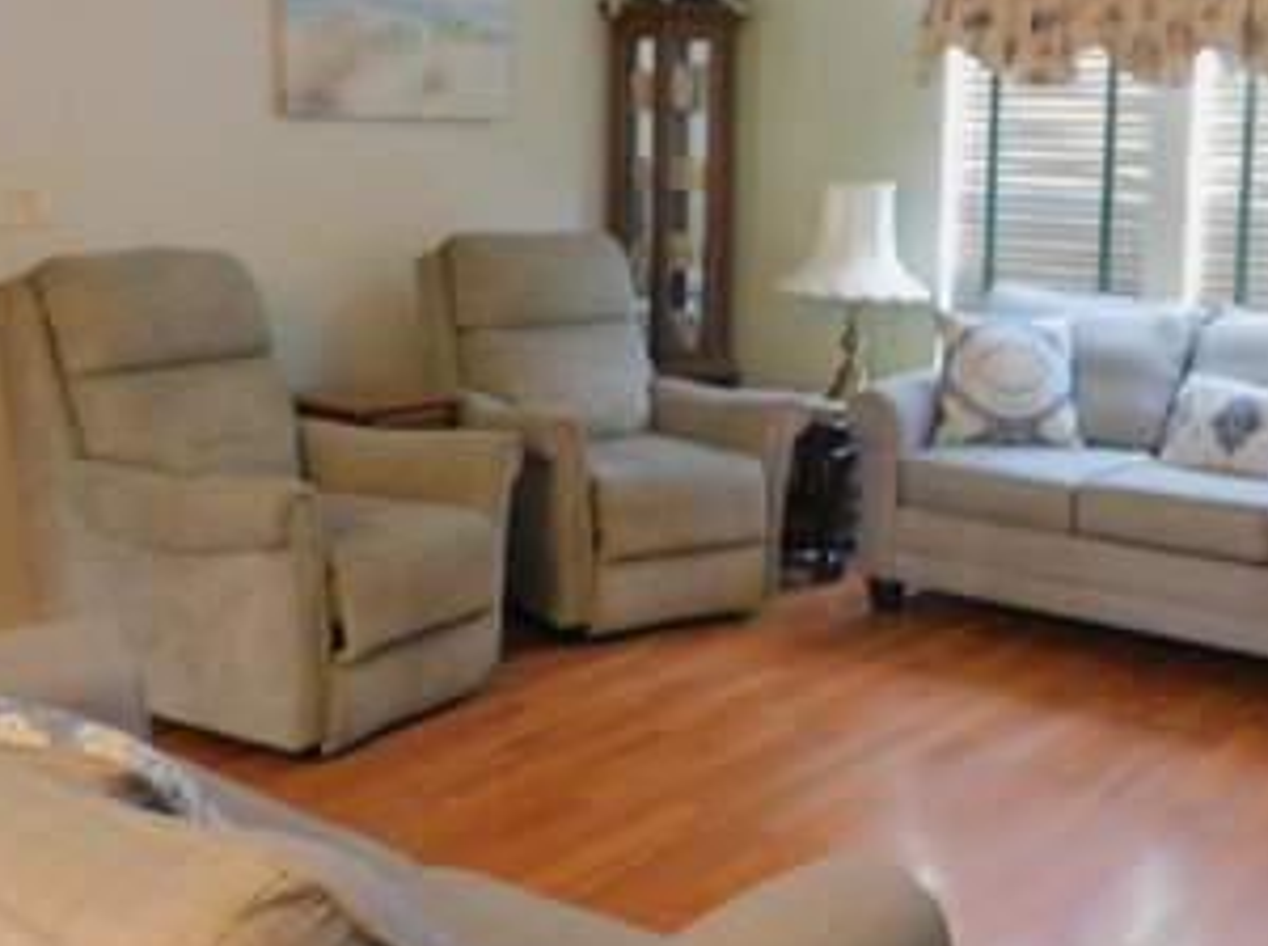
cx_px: 828
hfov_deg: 39.3
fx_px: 1755
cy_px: 340
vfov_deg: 30.0
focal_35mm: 48
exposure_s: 1/13
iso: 400
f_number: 3.2
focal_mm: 5.3
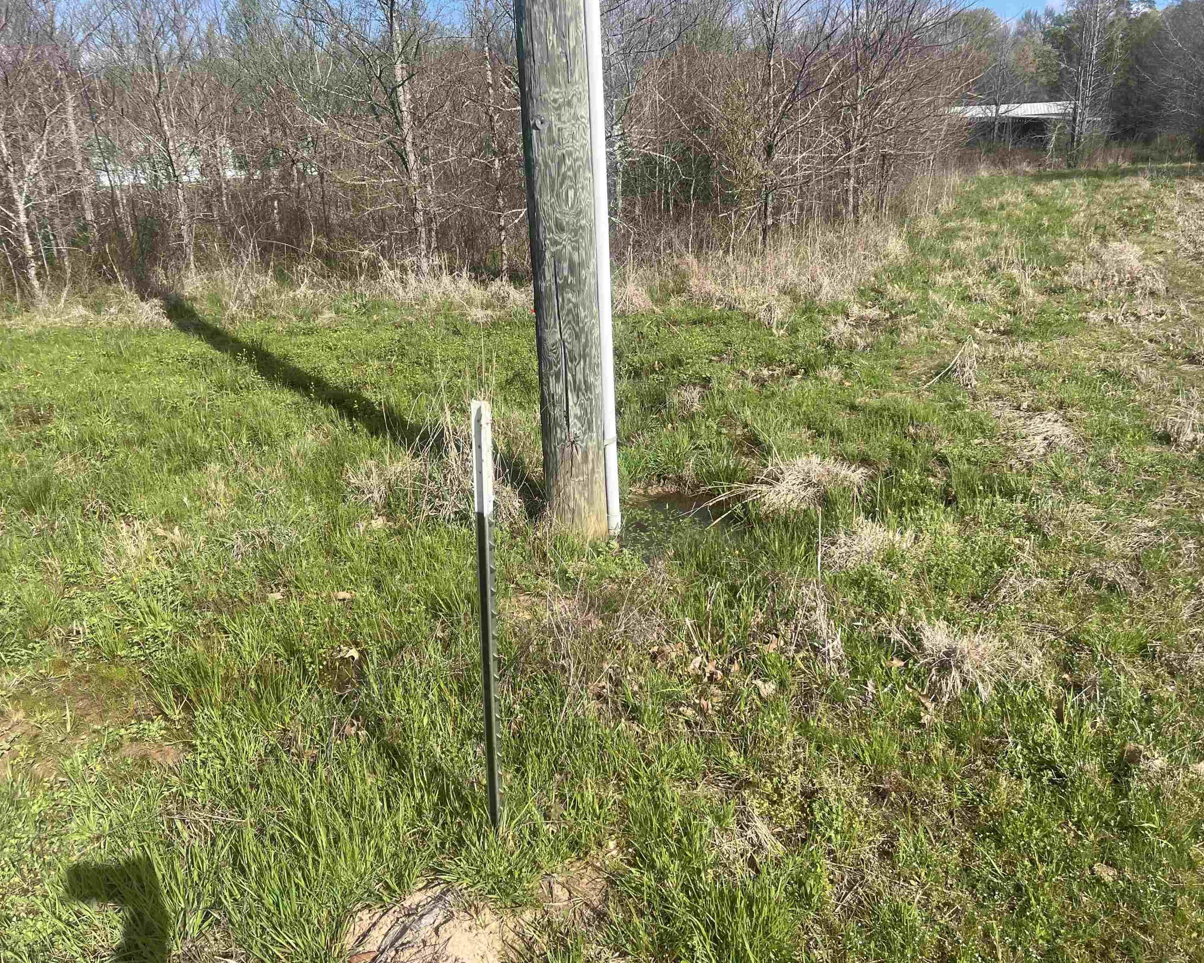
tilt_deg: -15.0
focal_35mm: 28
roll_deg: -0.8
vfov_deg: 51.5
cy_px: 487
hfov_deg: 62.2
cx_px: 629
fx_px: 998
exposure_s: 1/3571
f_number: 1.5
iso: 50
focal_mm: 5.7
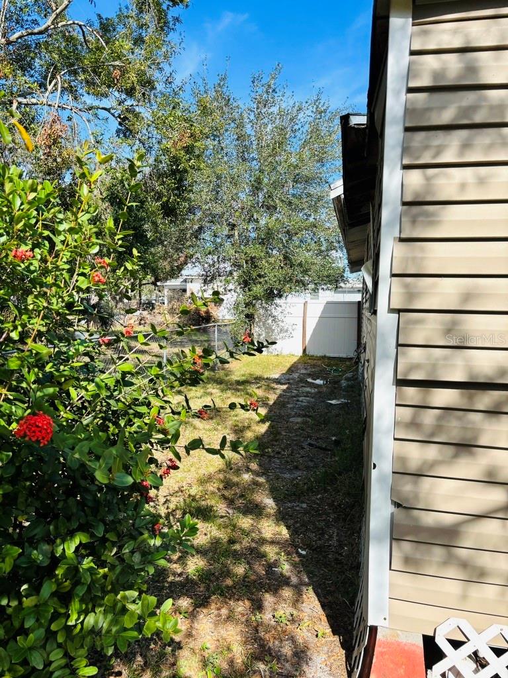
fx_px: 509
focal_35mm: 26
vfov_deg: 67.3
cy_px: 339
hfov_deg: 53.1
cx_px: 254
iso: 50
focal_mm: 5.96
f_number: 1.6
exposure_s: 1/1751
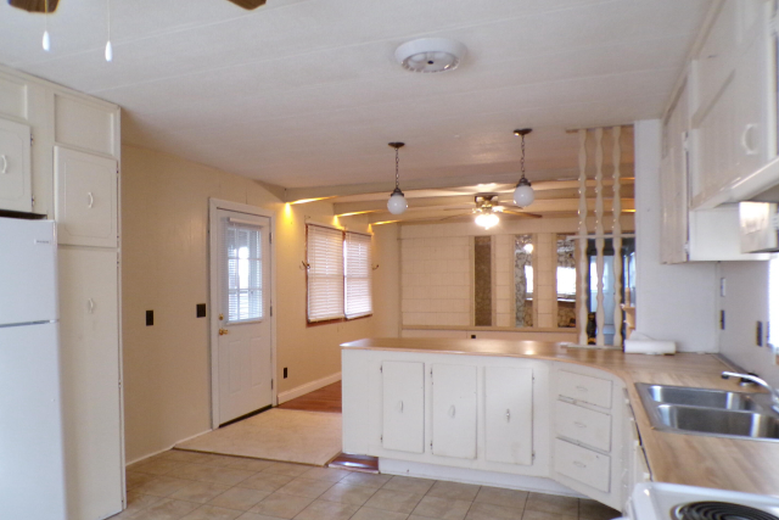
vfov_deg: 49.5
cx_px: 377
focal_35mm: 26
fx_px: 563
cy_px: 285
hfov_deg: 69.4
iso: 479
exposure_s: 1/17
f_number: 3
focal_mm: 4.3
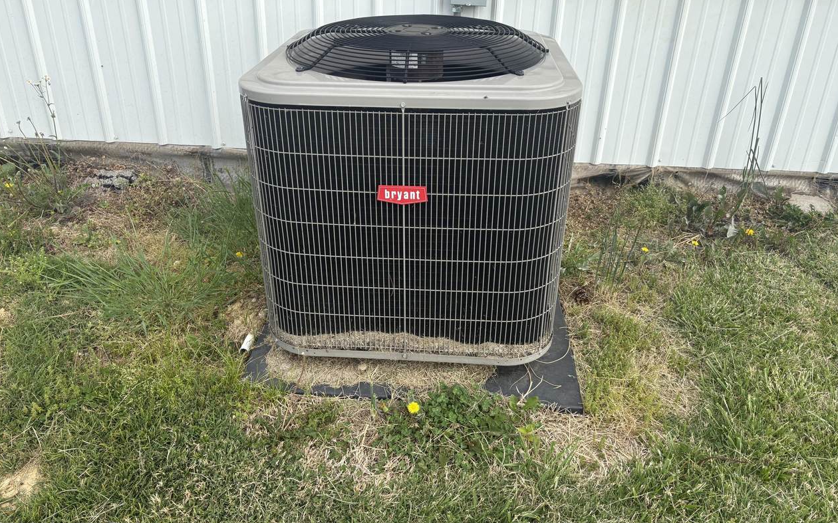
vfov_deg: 44.5
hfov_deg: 66.5
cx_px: 418
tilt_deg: -27.5
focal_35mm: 28
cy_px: 240
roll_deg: -1.4
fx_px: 639
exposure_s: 1/1032
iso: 50
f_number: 1.6
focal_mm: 5.96
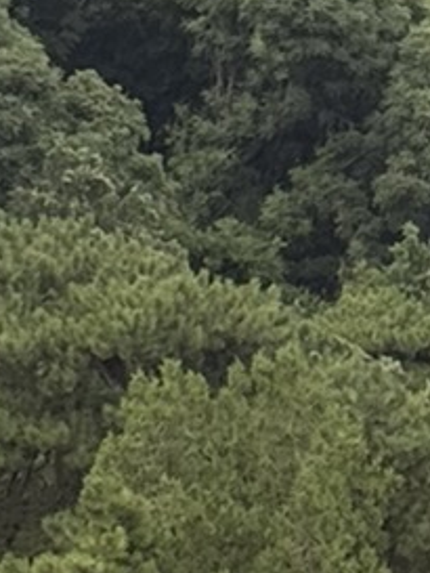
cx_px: 241
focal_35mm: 360
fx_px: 5958
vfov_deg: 5.5
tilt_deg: -16.0
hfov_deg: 4.1
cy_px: 774
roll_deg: +0.8
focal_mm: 6.76
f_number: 1.78
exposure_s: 1/1795
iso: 80
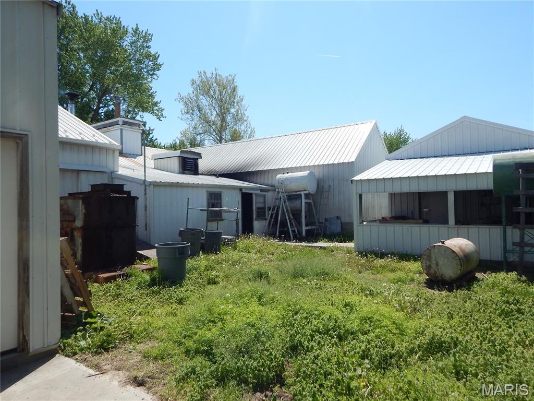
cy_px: 200
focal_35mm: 22
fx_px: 339
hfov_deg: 76.4
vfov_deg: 61.1
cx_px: 267
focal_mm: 4
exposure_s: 1/640
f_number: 6
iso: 125
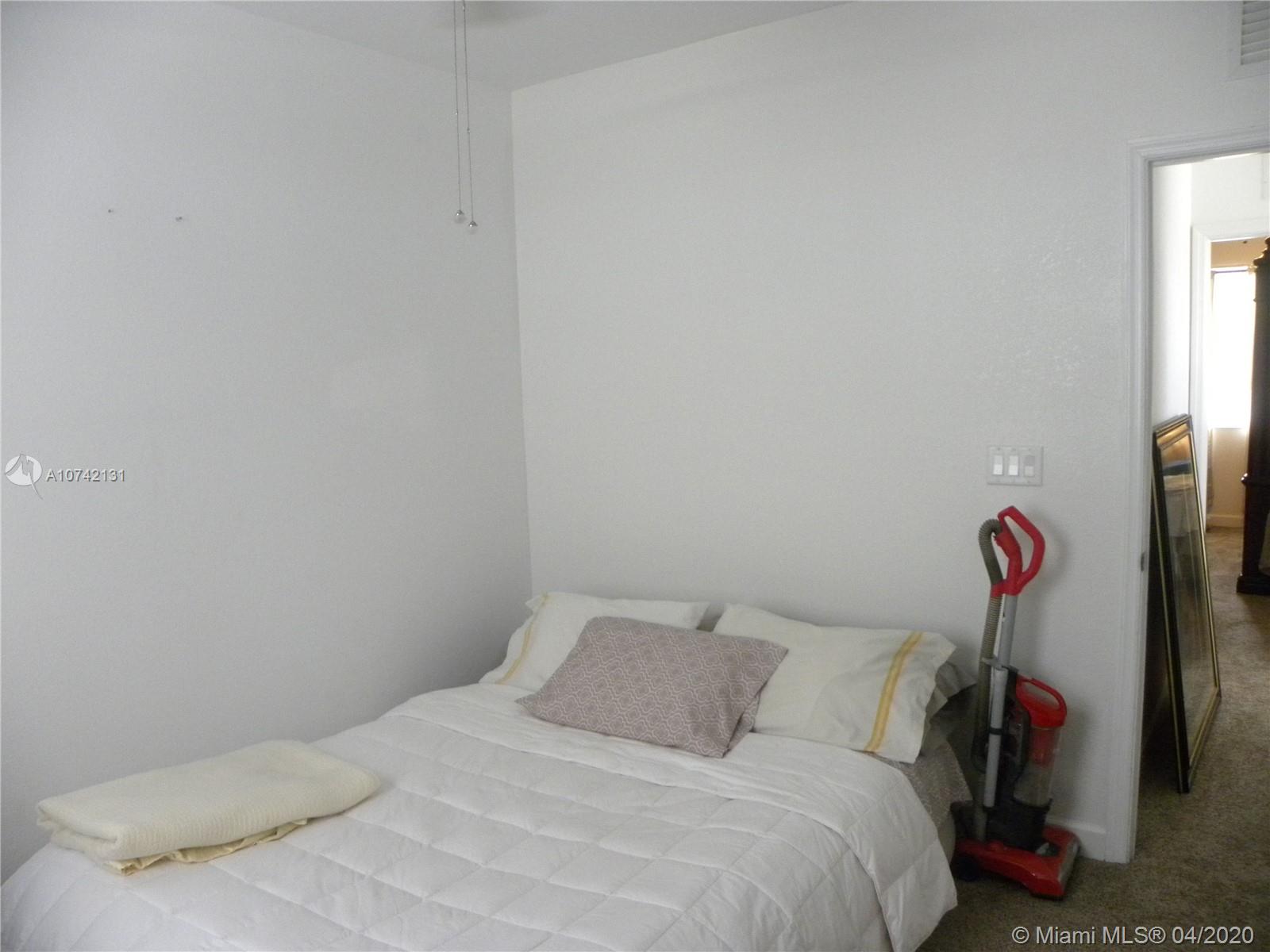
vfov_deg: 53.1
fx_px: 954
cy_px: 476
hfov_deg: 67.3
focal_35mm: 26
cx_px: 635
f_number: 2.8
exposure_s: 1/45.2
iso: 400
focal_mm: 4.6
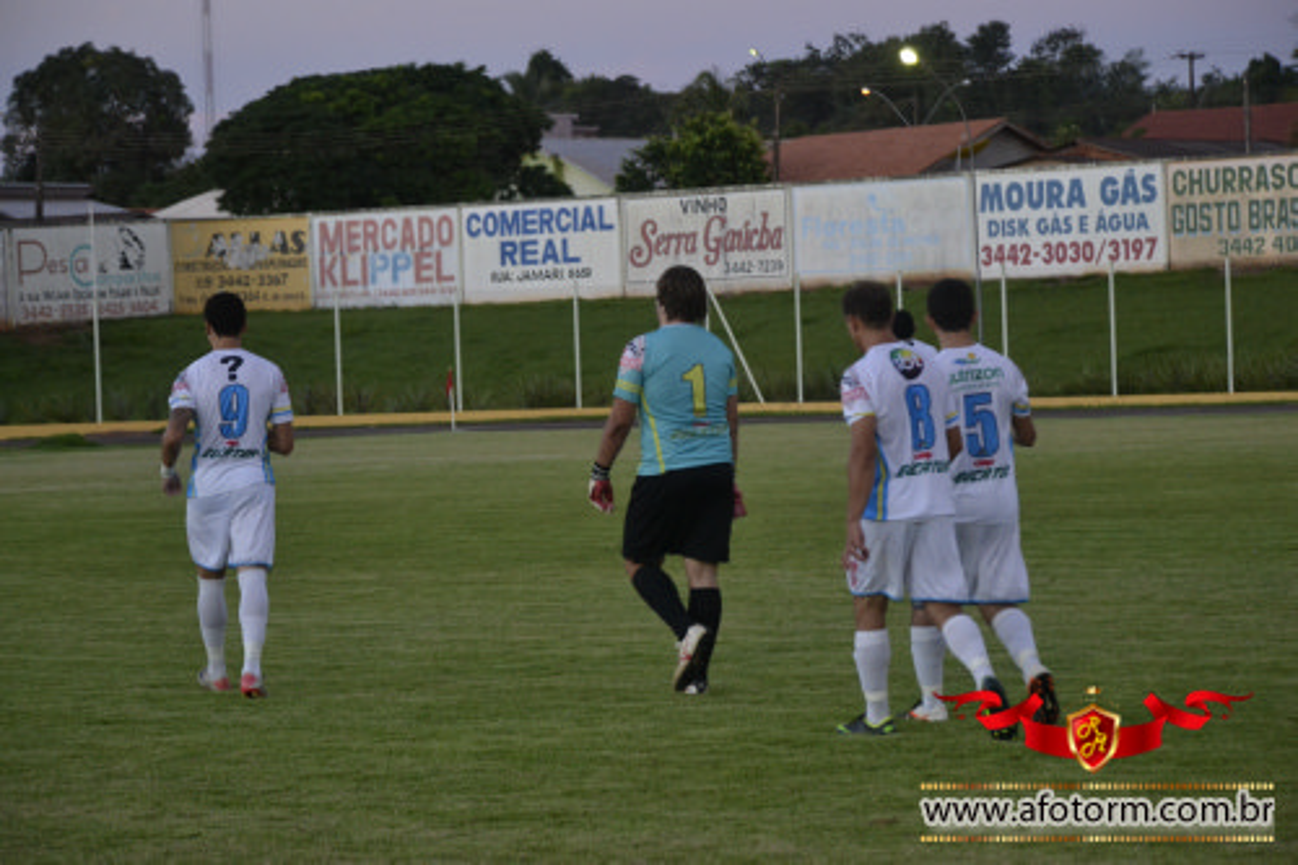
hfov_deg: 16.1
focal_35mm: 128
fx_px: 4595
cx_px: 649
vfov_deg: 10.7
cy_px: 432
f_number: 5.6
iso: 1400
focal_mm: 85
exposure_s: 1/125
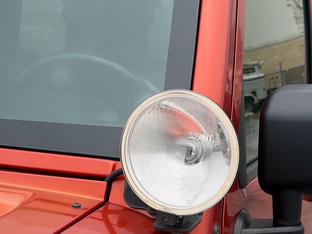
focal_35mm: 72
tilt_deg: -10.9
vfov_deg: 20.4
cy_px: 140
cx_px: 221
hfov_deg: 26.8
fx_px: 649
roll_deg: -2.2
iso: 64
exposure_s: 1/2088
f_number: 1.78
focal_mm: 6.76
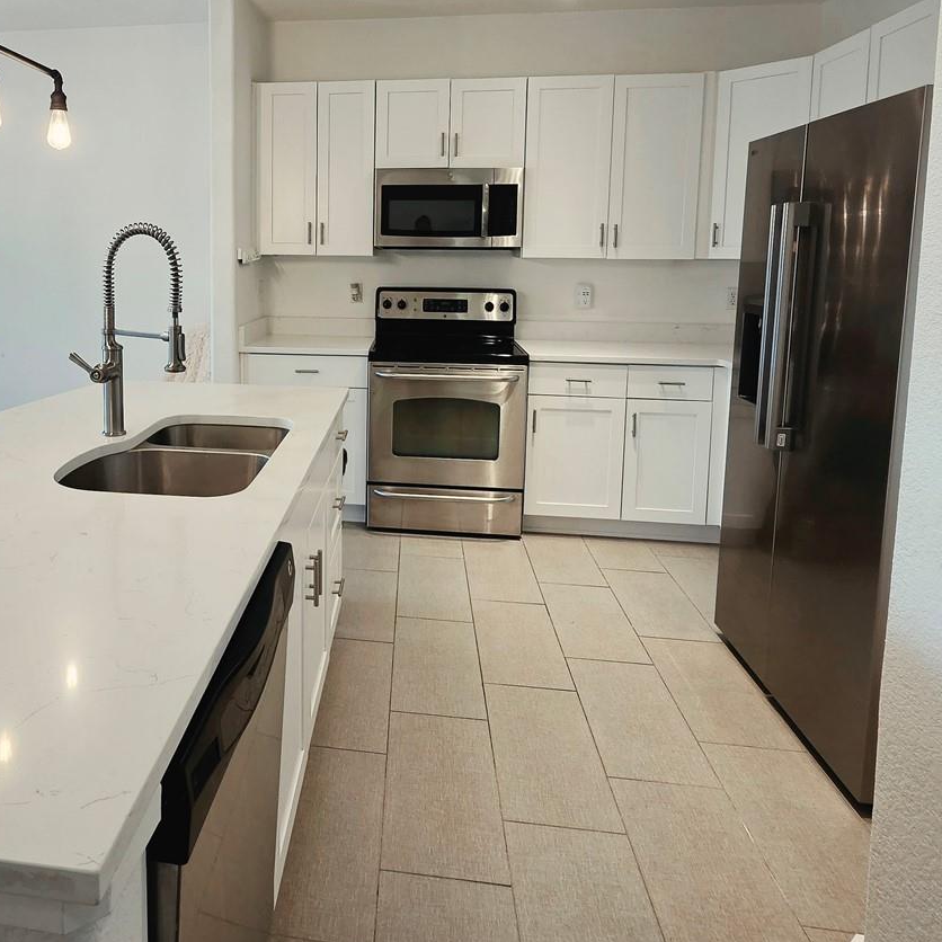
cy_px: 313
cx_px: 293
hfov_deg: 67.2
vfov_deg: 67.7
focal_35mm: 22
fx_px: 677
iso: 200
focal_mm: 2.2
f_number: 2.2
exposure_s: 1/120
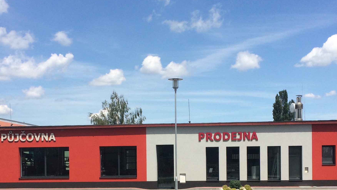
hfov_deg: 35.4
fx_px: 527
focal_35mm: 59
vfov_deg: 20.0
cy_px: 166
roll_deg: -0.5
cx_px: 166
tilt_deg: -1.7
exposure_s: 1/2564
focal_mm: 4.15
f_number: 2.2
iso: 32
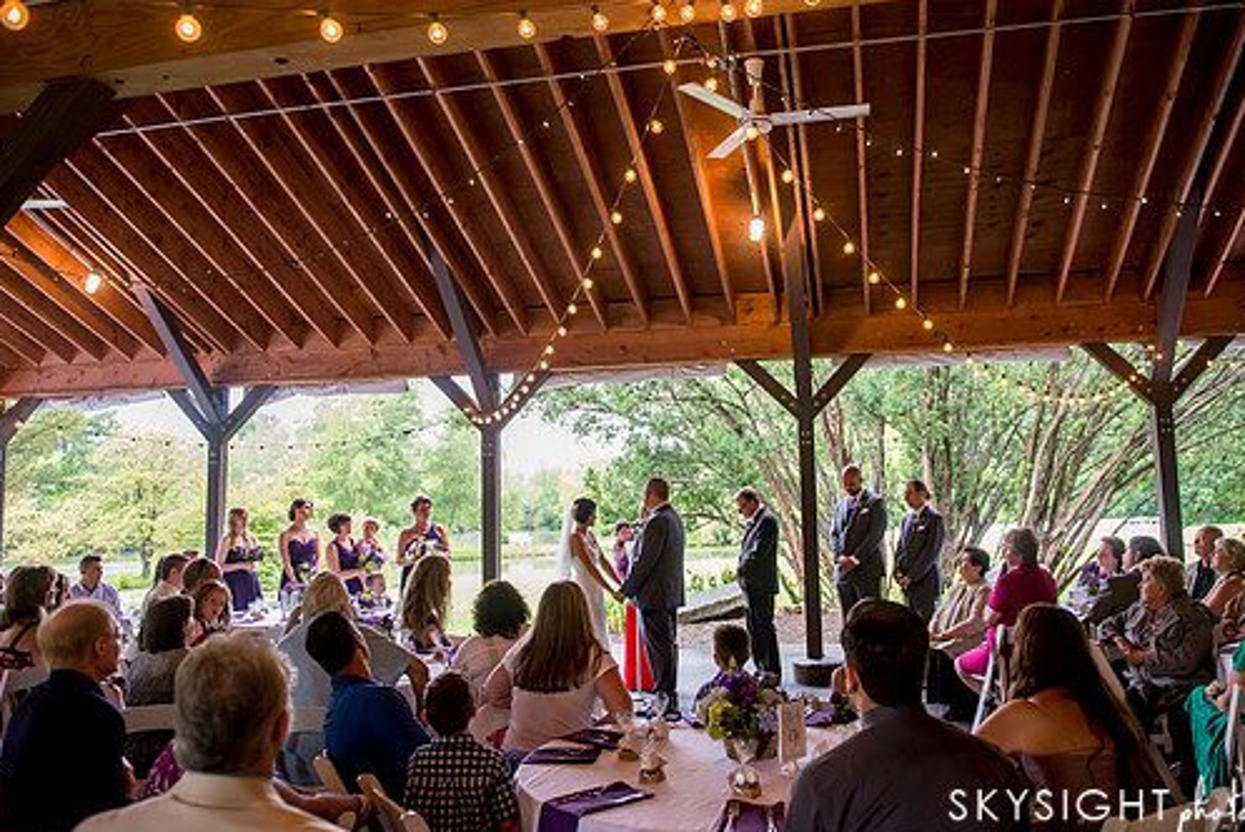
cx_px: 661
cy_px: 382
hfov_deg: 65.4
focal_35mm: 28
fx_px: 969
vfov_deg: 46.4
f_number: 2.8
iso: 1600
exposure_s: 1/250
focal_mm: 24
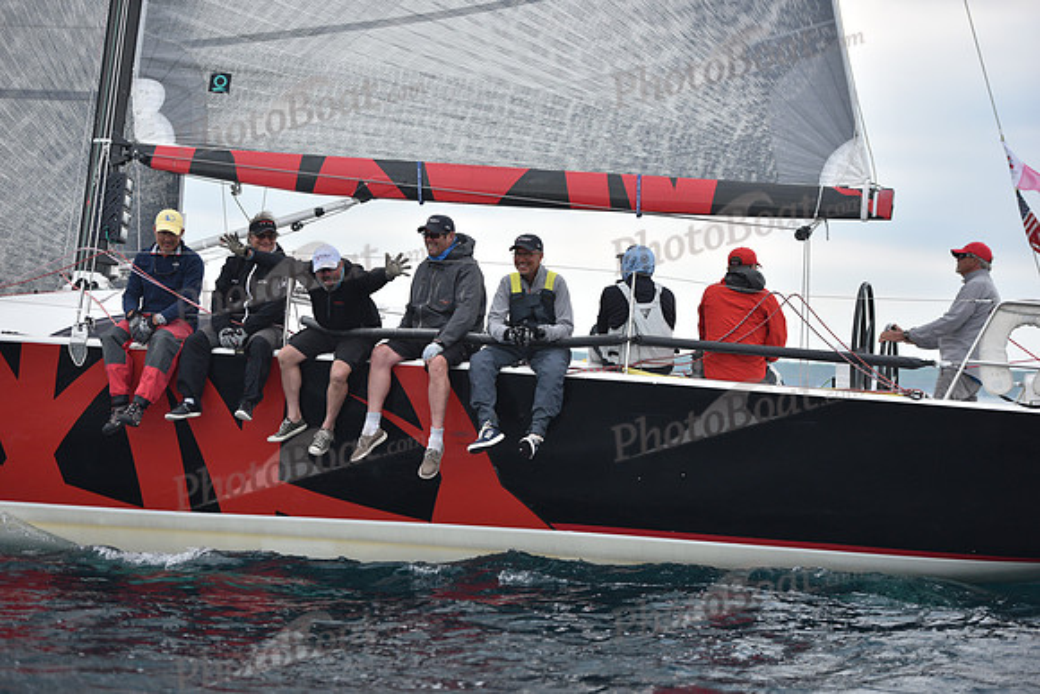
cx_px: 520
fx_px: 3034
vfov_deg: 13.0
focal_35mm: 105
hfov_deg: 19.5
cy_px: 347
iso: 400
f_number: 2.8
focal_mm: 105
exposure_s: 1/800
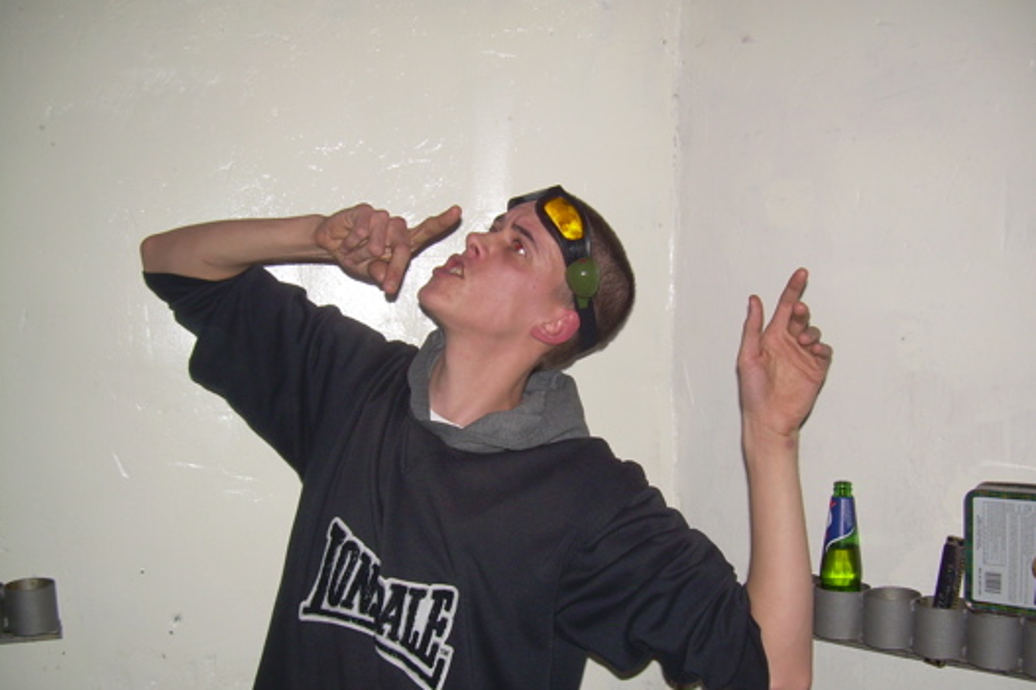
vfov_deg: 33.4
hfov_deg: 48.5
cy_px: 364
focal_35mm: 40
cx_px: 516
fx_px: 1151
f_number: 2.8
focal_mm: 6.3
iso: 50
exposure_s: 1/60
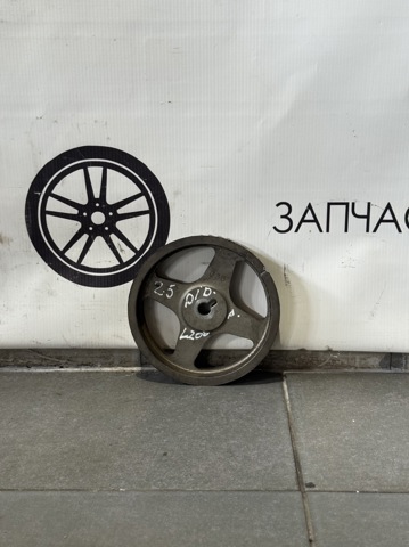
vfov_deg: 39.7
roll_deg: -0.6
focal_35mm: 48
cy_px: 274
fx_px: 758
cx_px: 204
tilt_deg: -14.4
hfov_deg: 30.2
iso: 64
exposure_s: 1/50
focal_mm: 6.76
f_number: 1.78
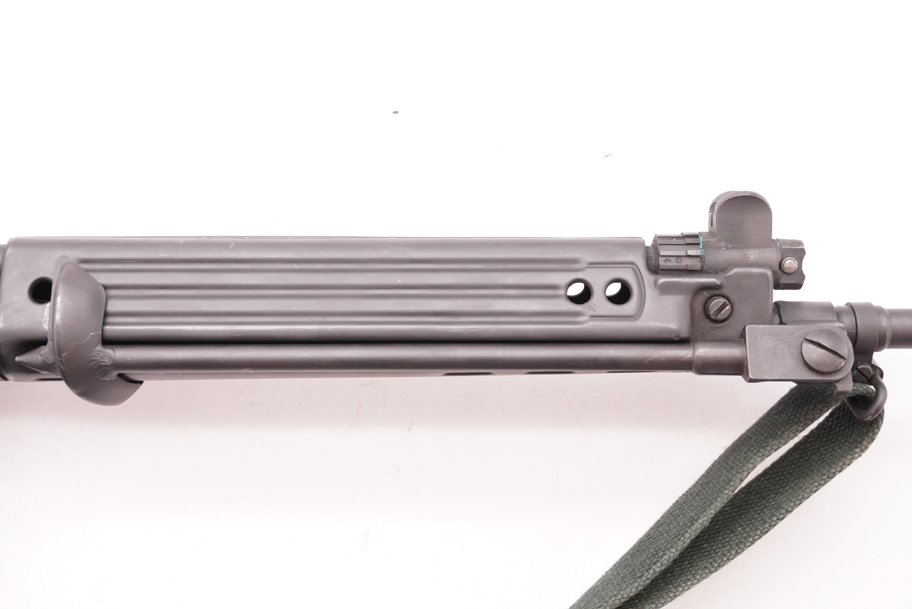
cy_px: 304
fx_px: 1255
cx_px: 456
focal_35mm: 50
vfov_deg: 27.3
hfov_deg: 39.9
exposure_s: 1/125
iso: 1000
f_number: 5.6
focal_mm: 33
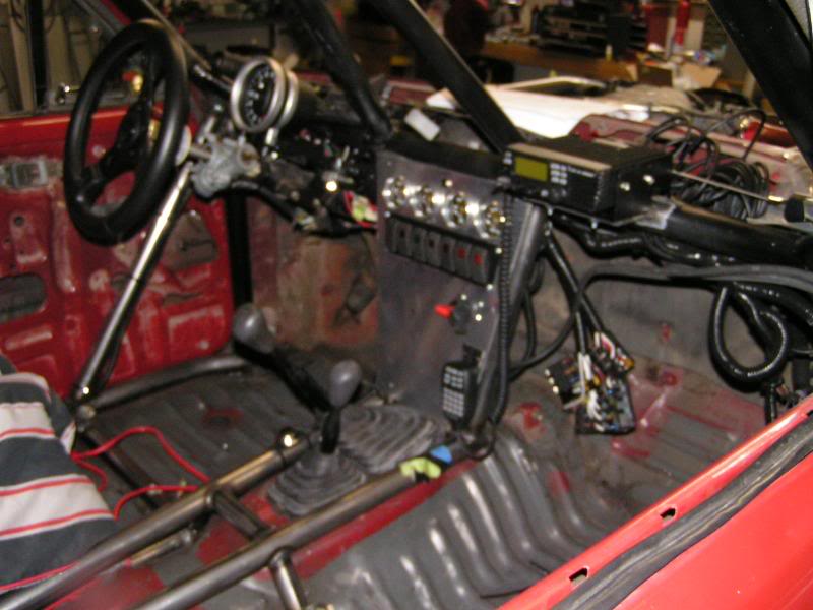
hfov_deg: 49.0
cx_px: 406
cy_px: 305
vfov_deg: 37.7
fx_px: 892
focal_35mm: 38
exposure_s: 1/40
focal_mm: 5.8
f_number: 2.8
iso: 200
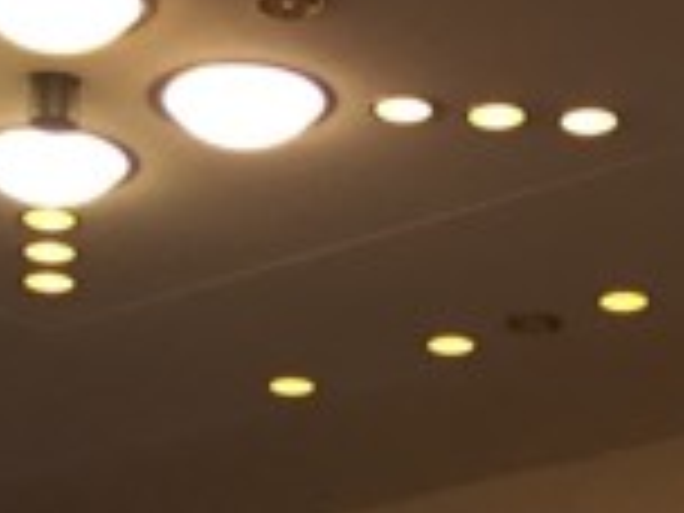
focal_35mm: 153
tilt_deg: +3.3
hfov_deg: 12.9
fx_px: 3023
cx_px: 522
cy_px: 1224
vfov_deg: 8.8
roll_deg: +0.2
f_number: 2.2
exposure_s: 1/30
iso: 40
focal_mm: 4.15
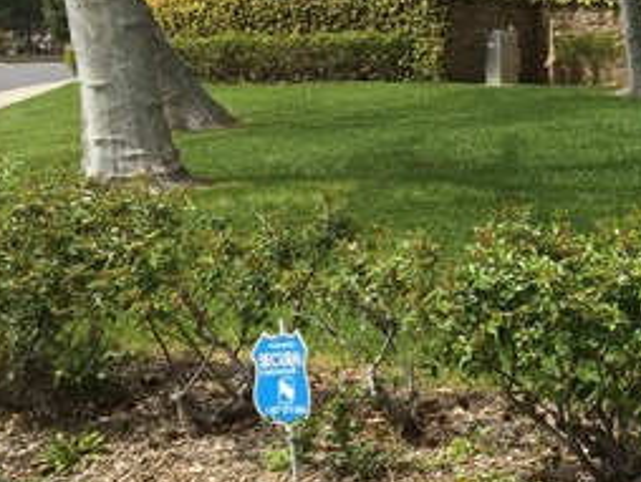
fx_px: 1353
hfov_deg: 24.1
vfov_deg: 20.1
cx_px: 777
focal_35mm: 73
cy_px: 129
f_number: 2.2
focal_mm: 4.15
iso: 25
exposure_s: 1/1282
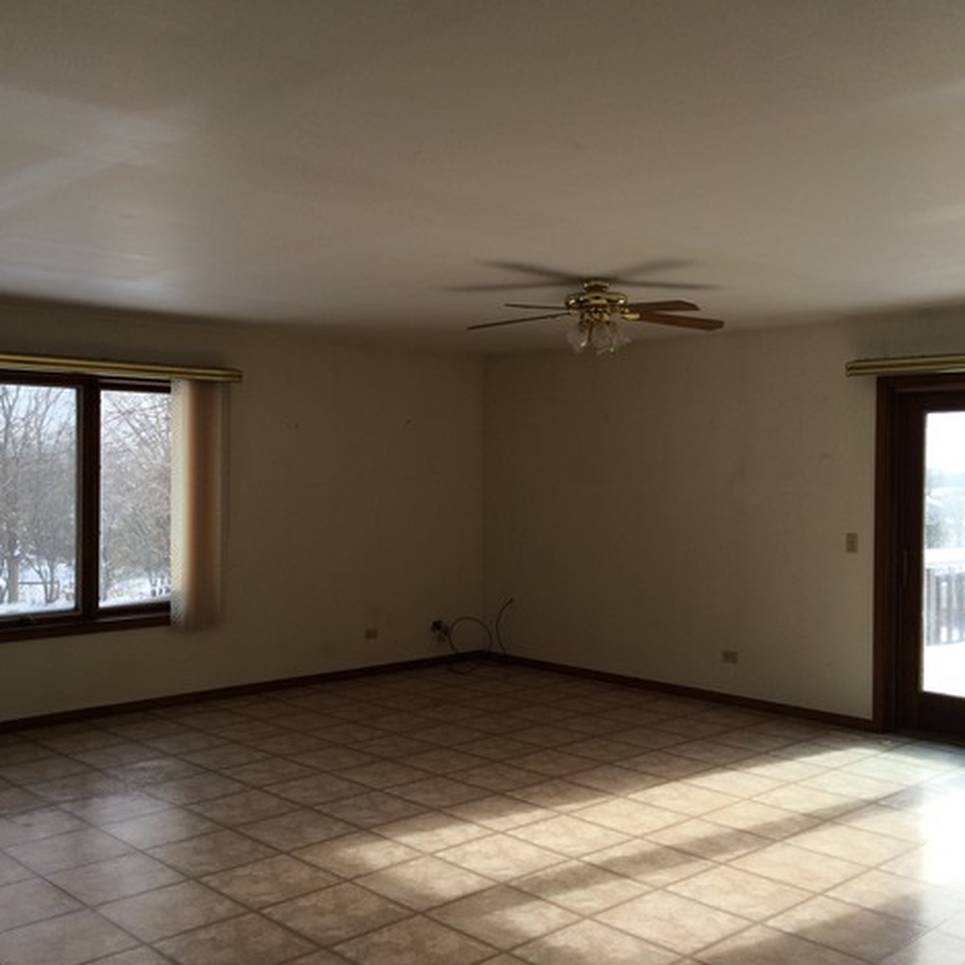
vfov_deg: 47.2
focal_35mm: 35
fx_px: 1104
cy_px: 479
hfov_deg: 47.2
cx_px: 446
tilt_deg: +0.6
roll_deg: +0.8
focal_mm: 4.15
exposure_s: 1/351
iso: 32
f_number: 2.2
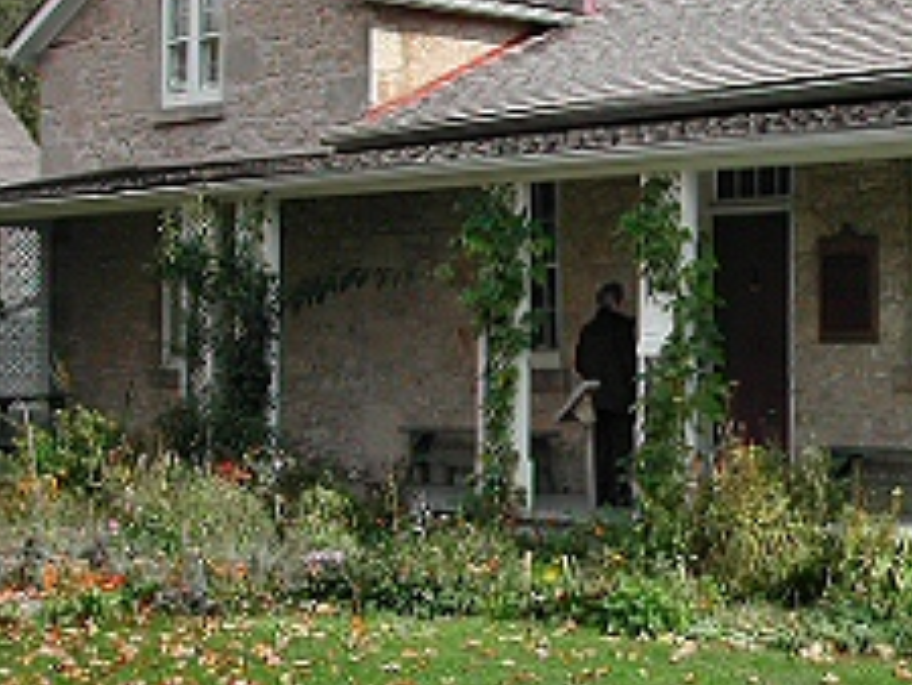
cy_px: 336
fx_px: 2056
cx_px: 736
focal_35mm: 78
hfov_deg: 24.6
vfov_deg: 18.9
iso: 100
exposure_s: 1/121
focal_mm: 8
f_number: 7.6
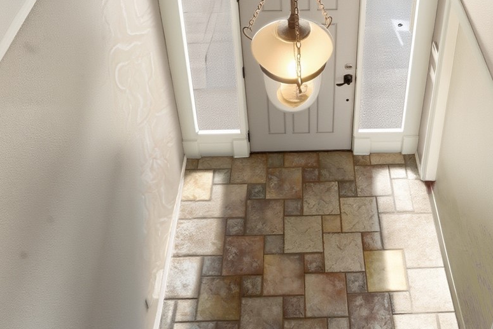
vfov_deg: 27.7
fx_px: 575
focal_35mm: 42
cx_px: 320
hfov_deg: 45.8
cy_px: -72
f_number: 11
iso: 800
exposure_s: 1/1.25
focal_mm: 16
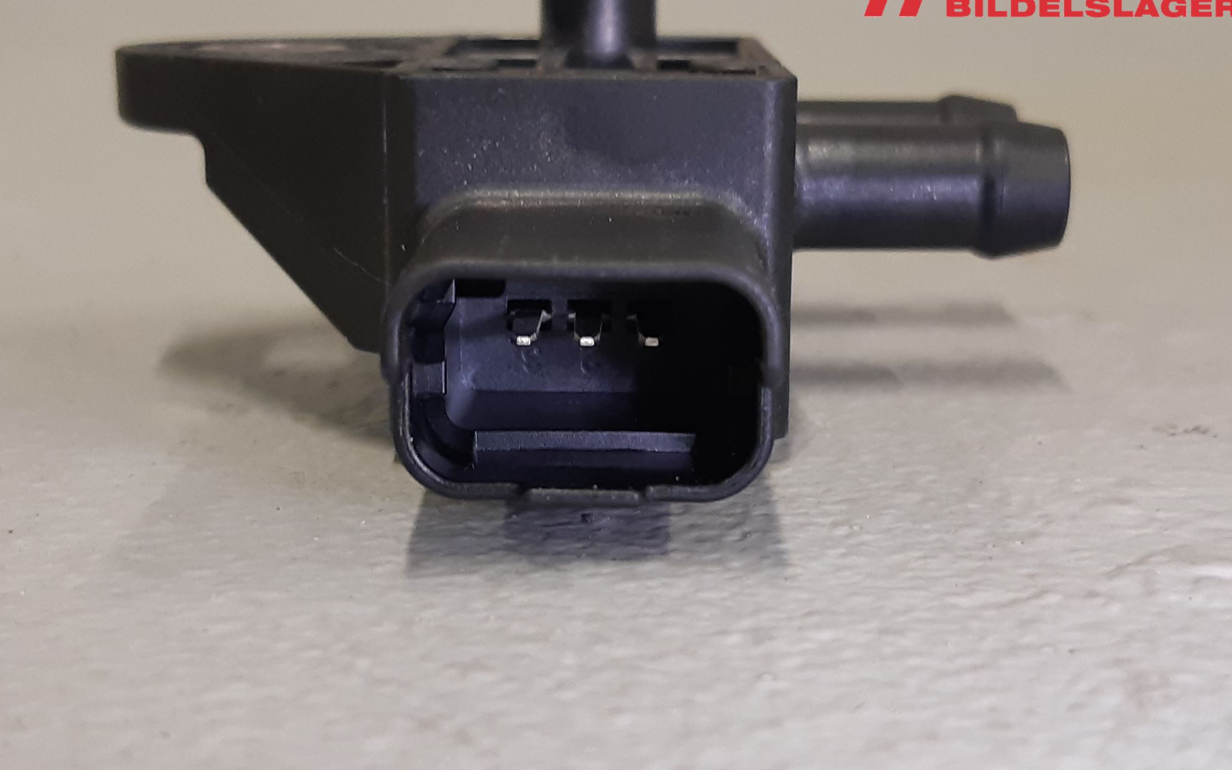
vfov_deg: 44.5
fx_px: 940
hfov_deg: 66.5
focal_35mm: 28
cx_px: 614
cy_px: 383
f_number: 1.7
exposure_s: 1/50
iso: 125
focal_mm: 3.93
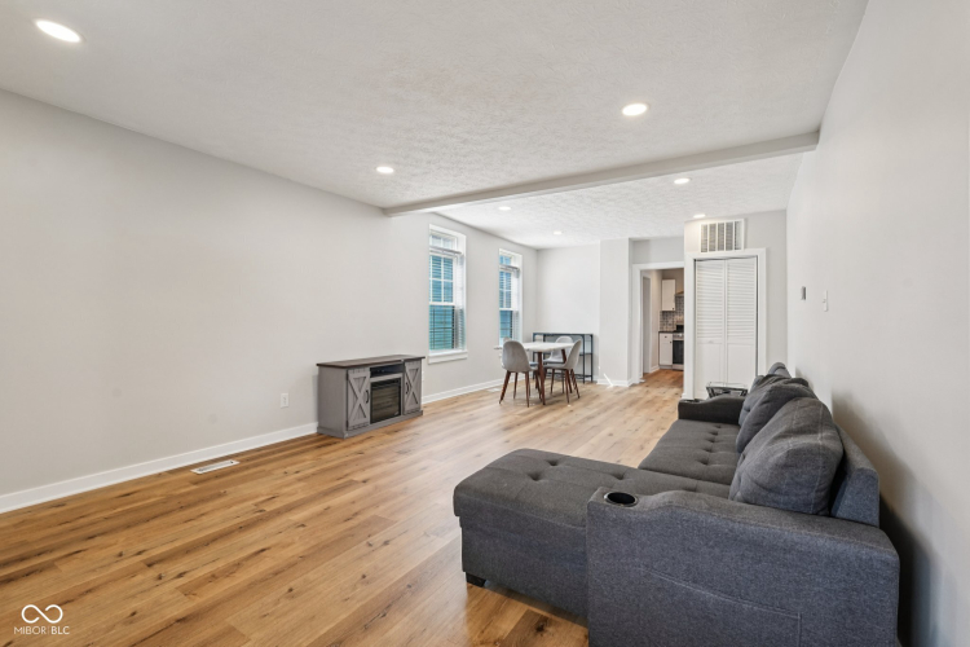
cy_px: 324
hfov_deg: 95.0
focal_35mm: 16
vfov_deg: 72.1
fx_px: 445
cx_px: 485
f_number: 8
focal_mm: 16.5
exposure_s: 1/30
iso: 250
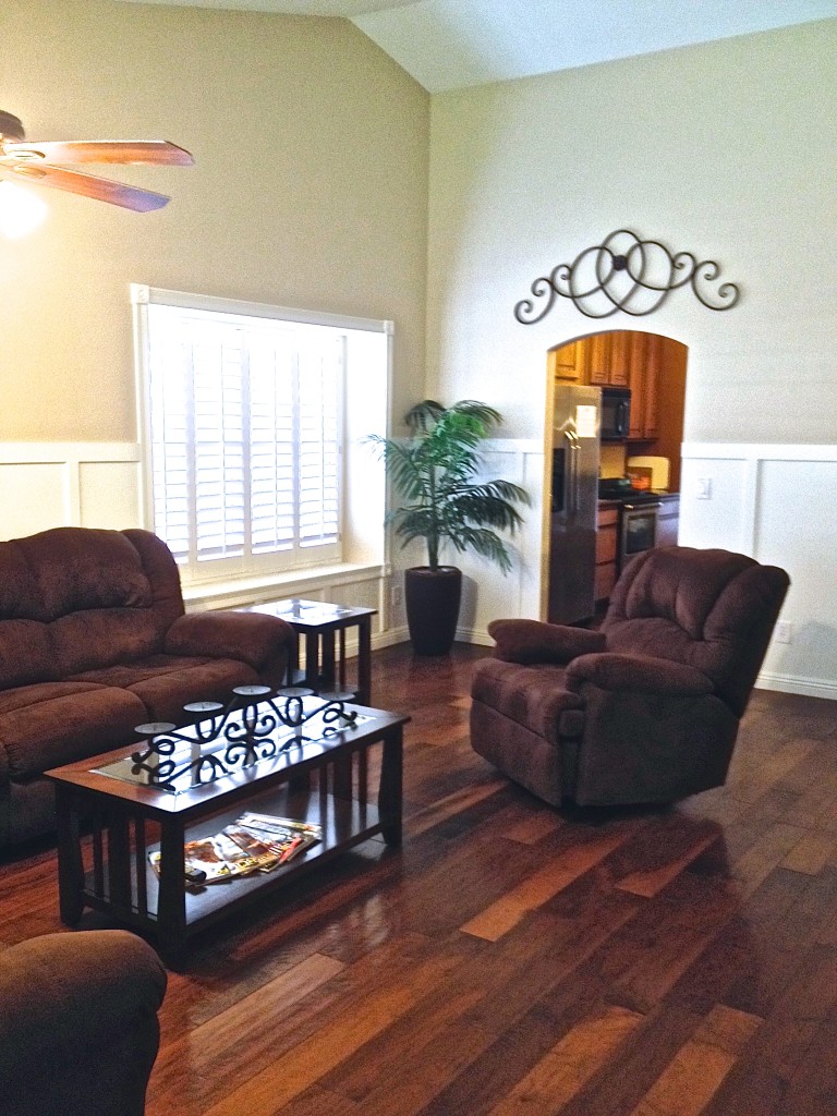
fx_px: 1128
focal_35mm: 35
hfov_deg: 40.7
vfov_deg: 52.6
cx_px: 418
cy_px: 558
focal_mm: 4.28
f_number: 2.4
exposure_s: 1/20
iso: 200
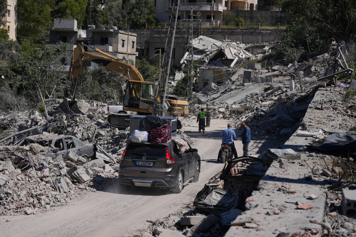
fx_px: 692
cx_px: 178
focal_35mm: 70
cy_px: 118
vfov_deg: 19.4
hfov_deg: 28.9
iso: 200
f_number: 7.1
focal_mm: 70
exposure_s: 1/1250
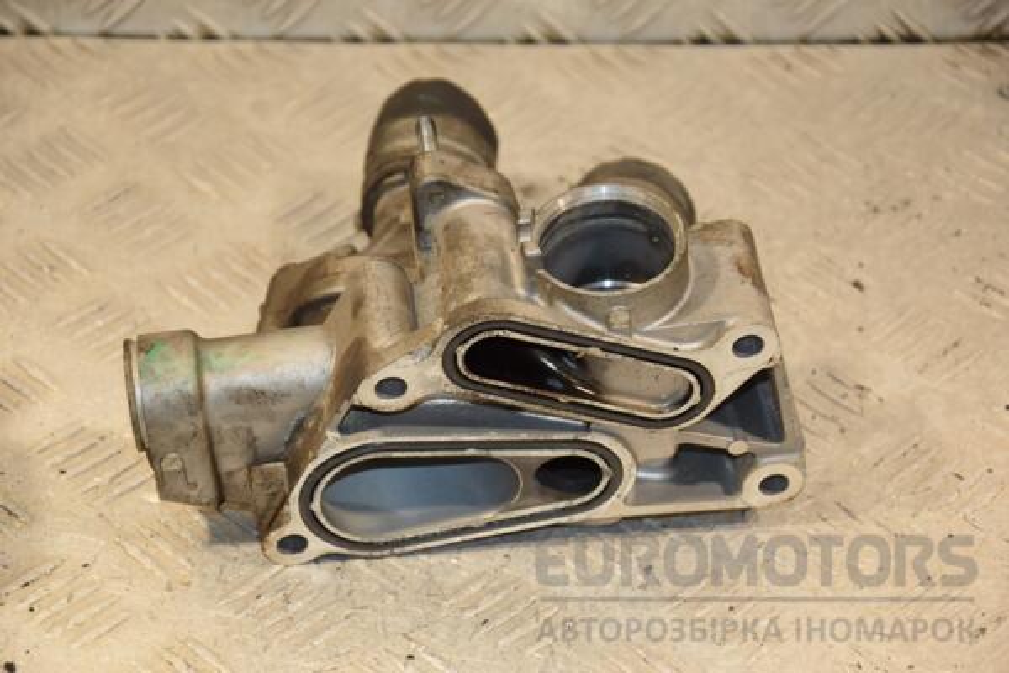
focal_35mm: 128
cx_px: 504
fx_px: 3573
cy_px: 336
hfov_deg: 16.1
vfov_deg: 10.8
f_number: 5.6
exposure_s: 1/160
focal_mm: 85
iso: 800
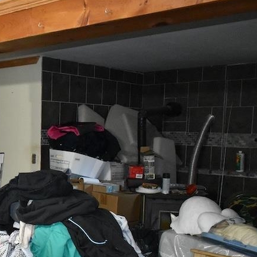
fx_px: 454
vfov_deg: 31.3
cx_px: -18
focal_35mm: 54
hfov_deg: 28.9
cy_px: 177
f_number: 3.5
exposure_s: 1/160
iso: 5000
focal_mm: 18
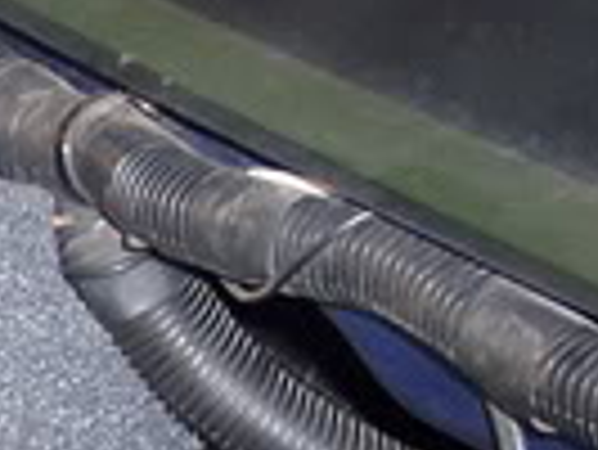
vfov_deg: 6.4
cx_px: -670
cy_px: 364
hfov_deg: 8.0
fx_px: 4046
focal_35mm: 234
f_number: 2.8
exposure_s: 1/60
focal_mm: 8
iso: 100
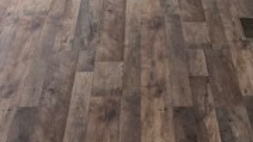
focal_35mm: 107
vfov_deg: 10.2
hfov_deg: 20.0
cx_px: 136
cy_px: -163
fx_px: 717
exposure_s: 1/180
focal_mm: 6.25
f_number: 1.7
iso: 160
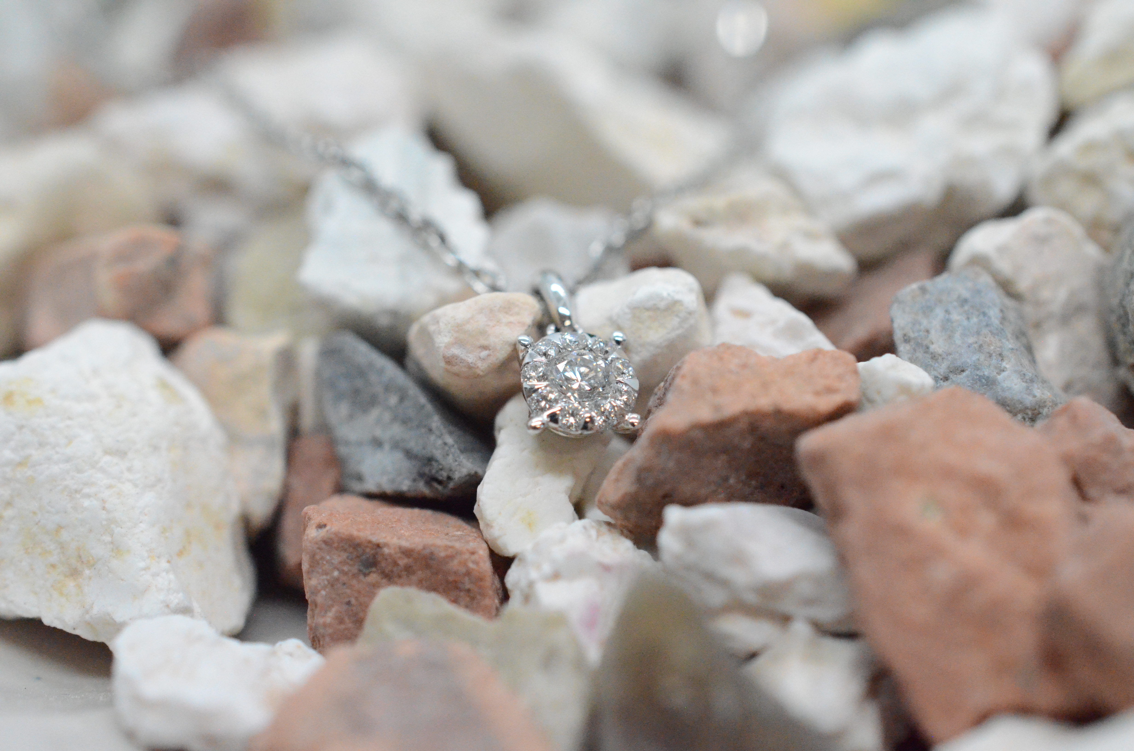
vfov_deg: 22.5
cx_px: 567
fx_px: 1886
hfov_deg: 33.5
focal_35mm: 60
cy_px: 376
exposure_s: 1/2500
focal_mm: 40
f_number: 6.3
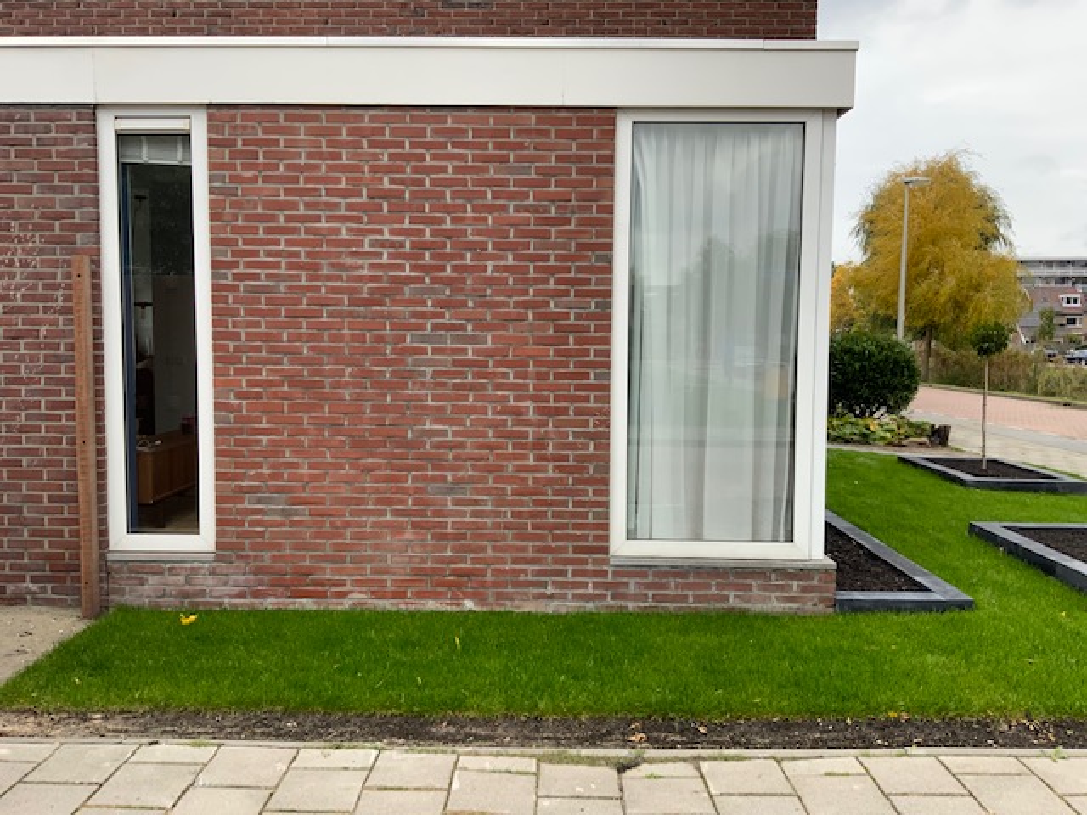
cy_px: 408
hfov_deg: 61.7
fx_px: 911
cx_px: 544
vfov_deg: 48.2
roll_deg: -1.1
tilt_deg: -3.5
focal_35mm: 29
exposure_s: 1/297
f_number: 1.8
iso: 16
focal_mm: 3
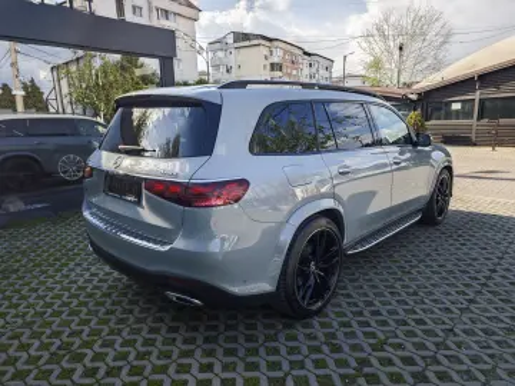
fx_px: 342
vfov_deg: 58.9
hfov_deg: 73.9
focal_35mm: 23
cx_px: 258
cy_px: 193
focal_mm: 6.55
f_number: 1.6
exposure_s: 1/270
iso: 50
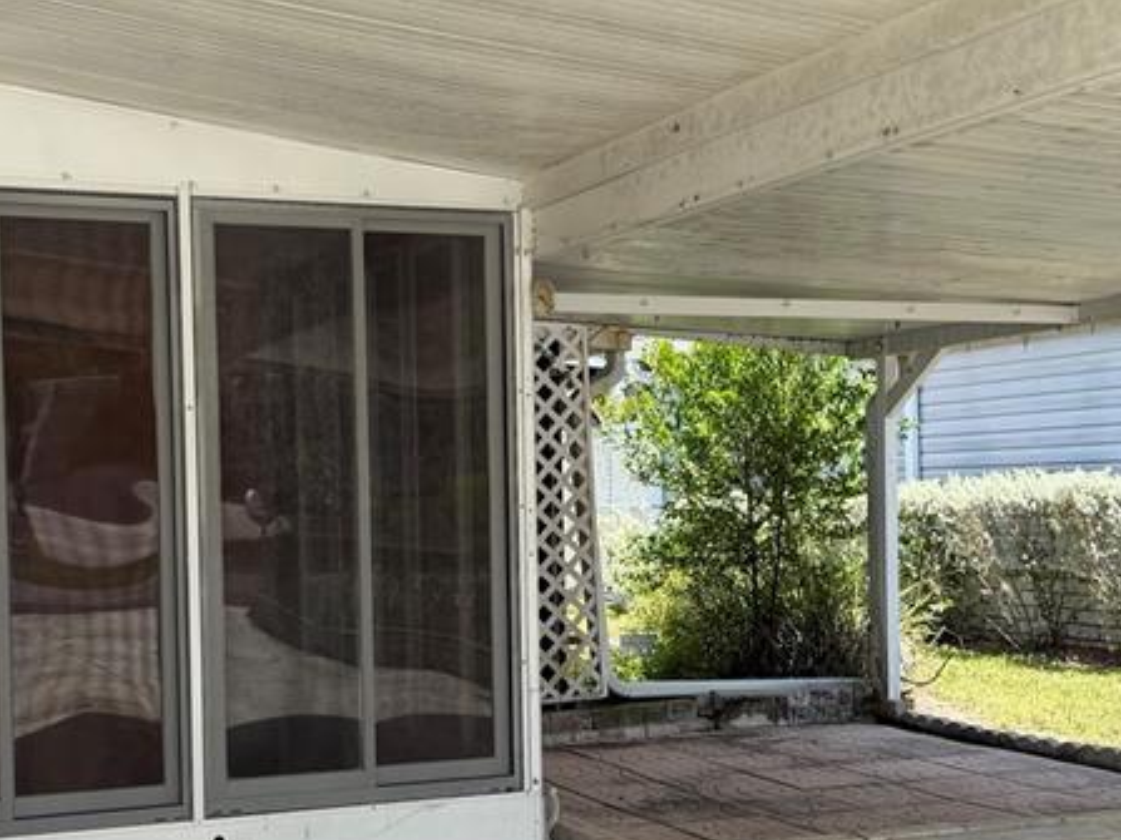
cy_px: 557
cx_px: 459
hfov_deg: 34.8
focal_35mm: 55
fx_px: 1781
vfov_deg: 26.4
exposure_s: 1/1361
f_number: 1.78
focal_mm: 6.76
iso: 80
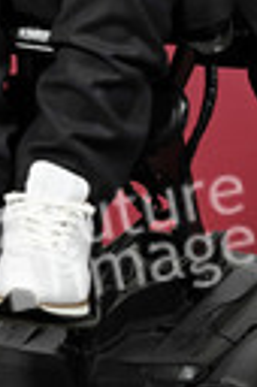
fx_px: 2351
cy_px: -206
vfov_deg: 9.1
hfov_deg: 6.3
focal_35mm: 219
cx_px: 187
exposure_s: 1/640
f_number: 2.8
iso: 1000
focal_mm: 70
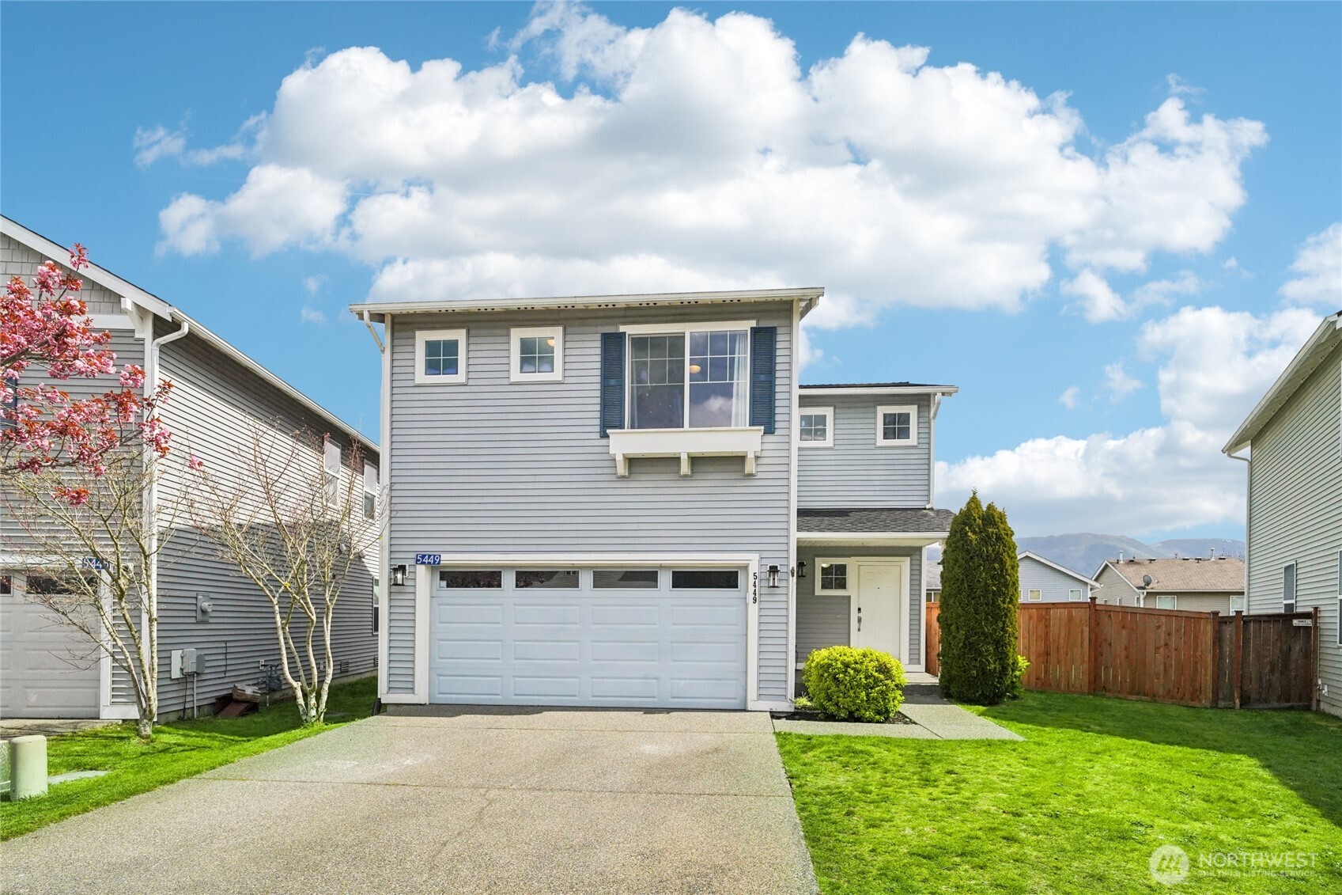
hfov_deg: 96.7
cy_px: 448
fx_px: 596
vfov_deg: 73.7
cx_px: 671
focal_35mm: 16
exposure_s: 1/2000
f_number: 8
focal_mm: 16
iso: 1600
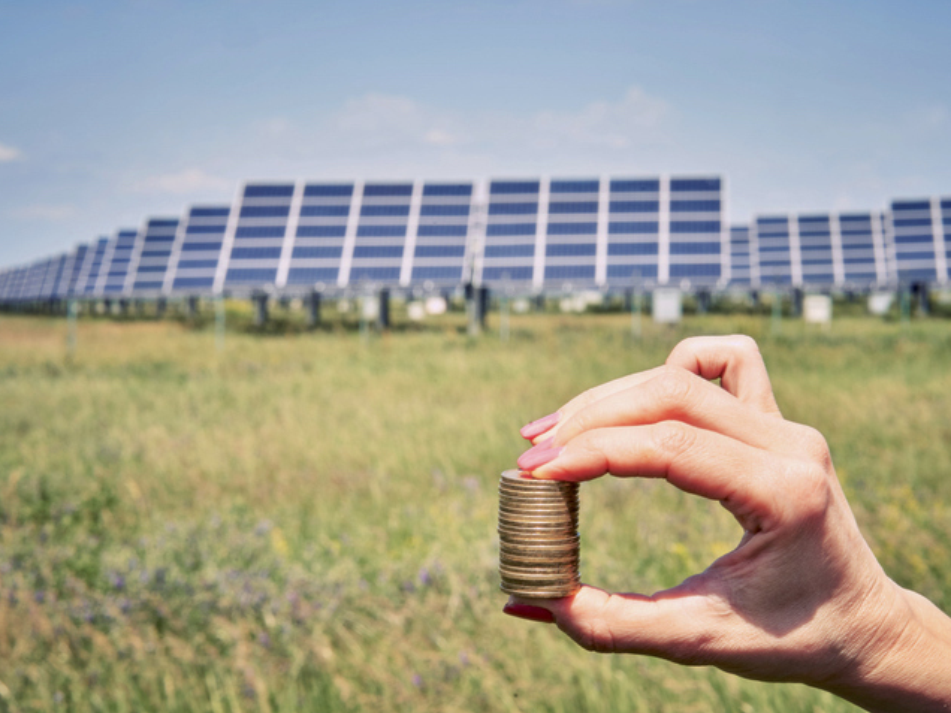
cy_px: 359
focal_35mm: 93
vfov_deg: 15.9
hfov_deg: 21.1
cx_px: 496
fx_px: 2555
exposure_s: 1/30
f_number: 22
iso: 100
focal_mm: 85
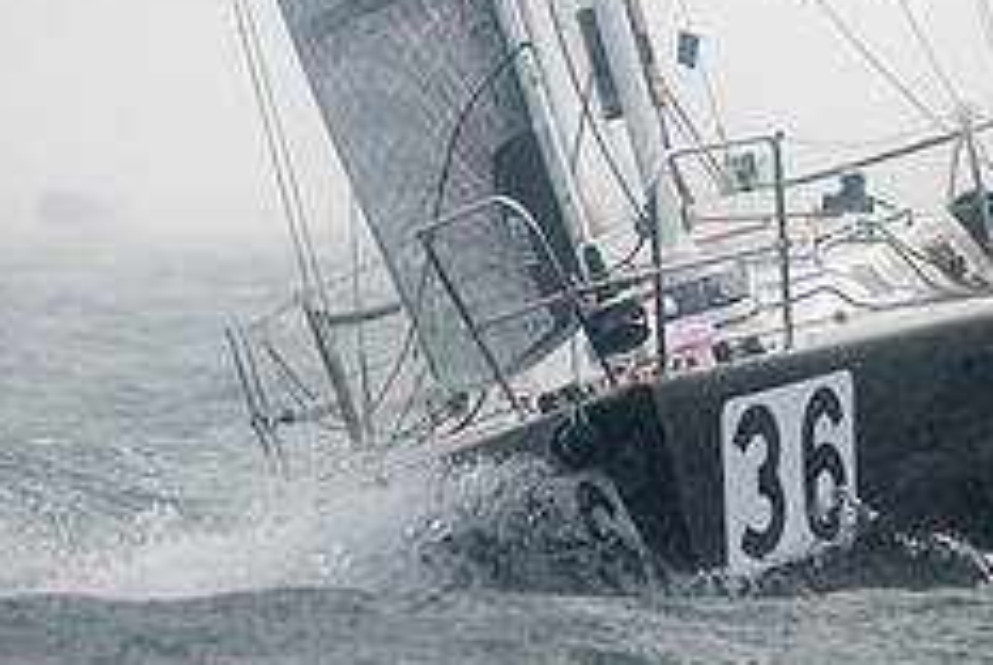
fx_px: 13698
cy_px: 318
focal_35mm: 496
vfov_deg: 2.8
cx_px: 601
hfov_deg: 4.2
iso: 400
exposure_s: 1/640
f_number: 3.5
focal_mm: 195
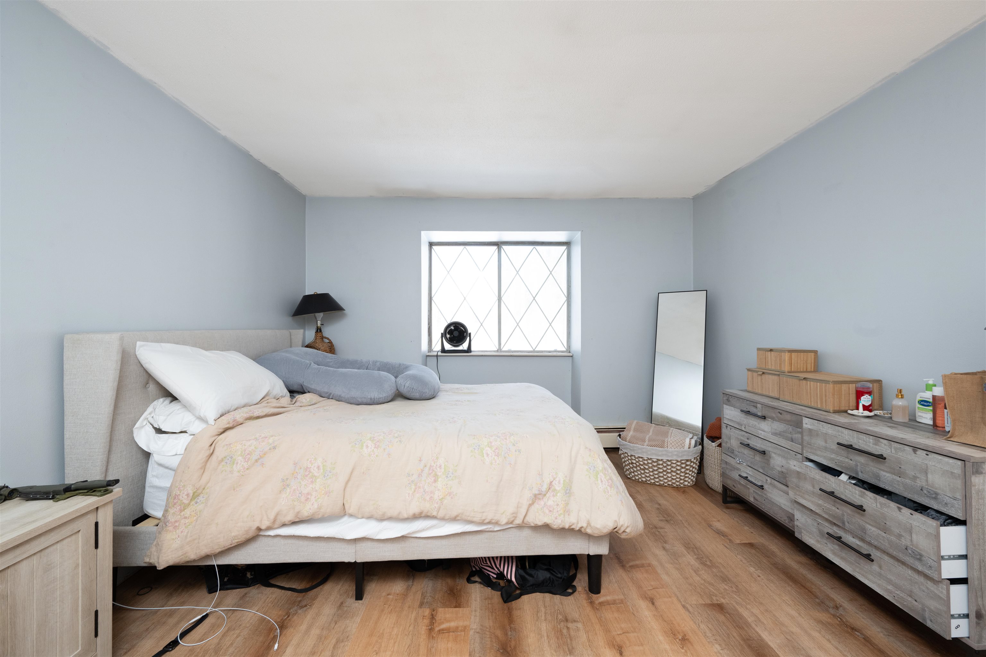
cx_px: 493
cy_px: 328
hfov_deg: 104.3
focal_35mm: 14
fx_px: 383
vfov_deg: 81.2
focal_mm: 14
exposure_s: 1/40
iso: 400
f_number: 8
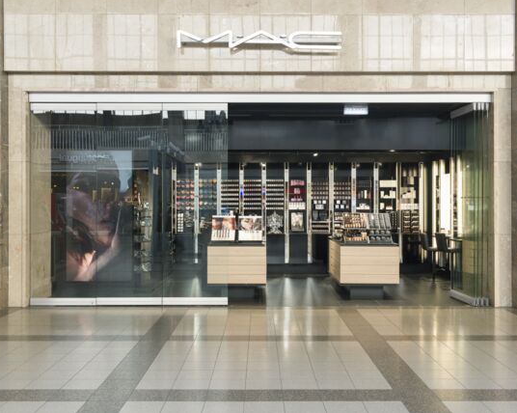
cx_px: 259
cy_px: 204
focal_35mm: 40
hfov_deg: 45.8
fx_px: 612
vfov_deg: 37.3
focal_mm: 35
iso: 160
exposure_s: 1/15
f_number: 9
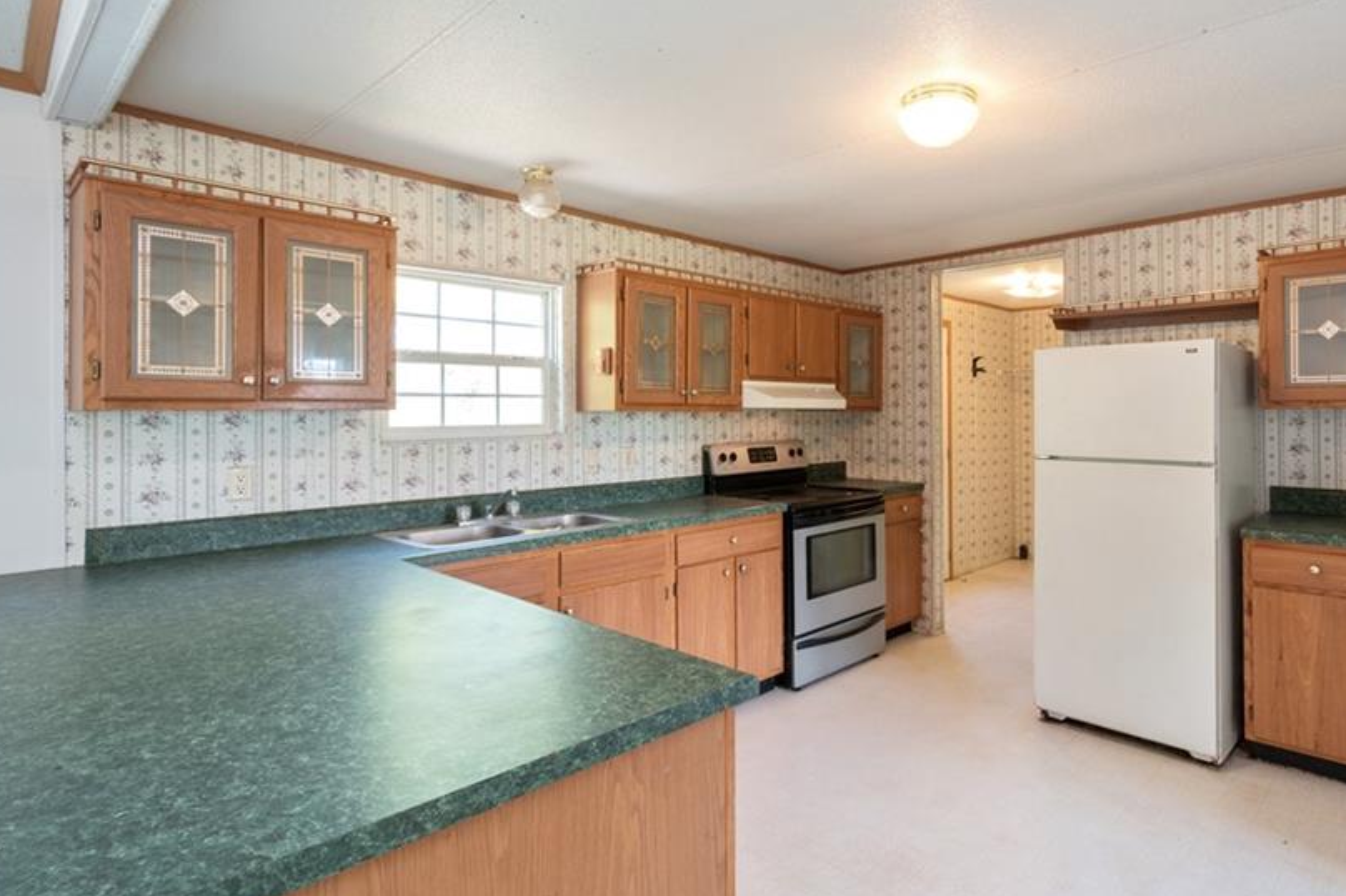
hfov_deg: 85.9
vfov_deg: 64.4
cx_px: 805
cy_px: 405
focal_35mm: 19
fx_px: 710
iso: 100
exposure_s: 1/2
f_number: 8
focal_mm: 10
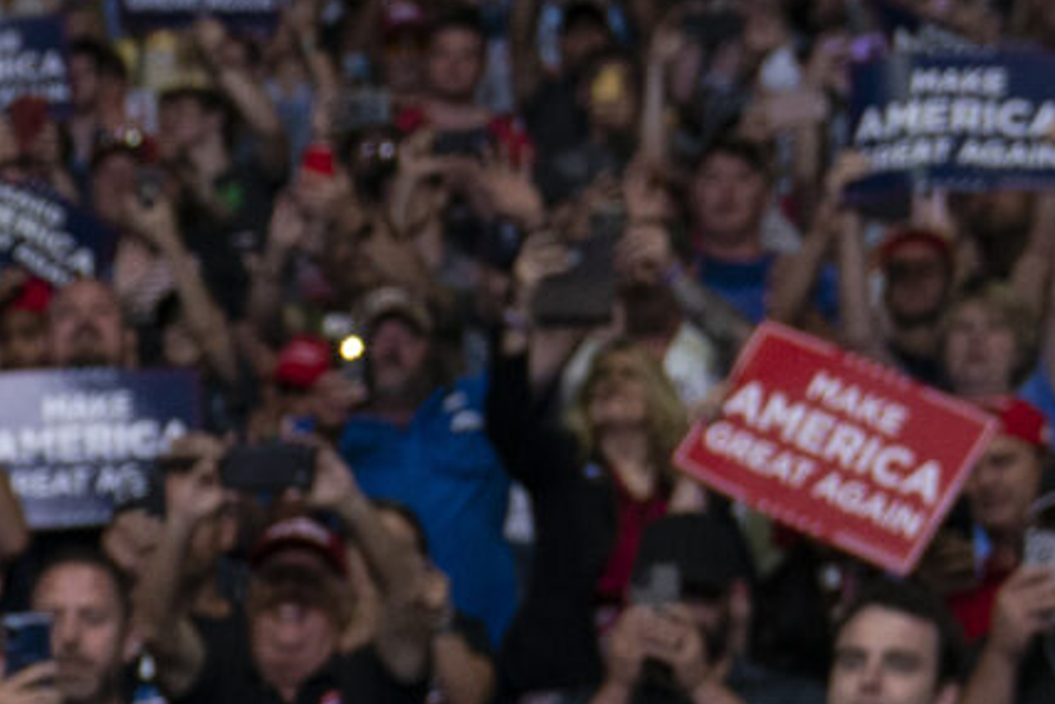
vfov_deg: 5.8
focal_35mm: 234
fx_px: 6859
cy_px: 967
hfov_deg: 8.4
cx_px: -1053
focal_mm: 39
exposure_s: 1/1000
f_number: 3.5
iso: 1250
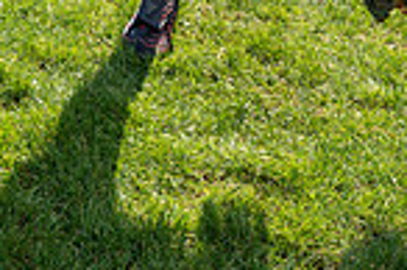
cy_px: -323
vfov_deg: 11.6
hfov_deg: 19.9
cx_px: 307
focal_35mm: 102
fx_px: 1152
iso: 100
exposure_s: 1/200
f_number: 9
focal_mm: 33
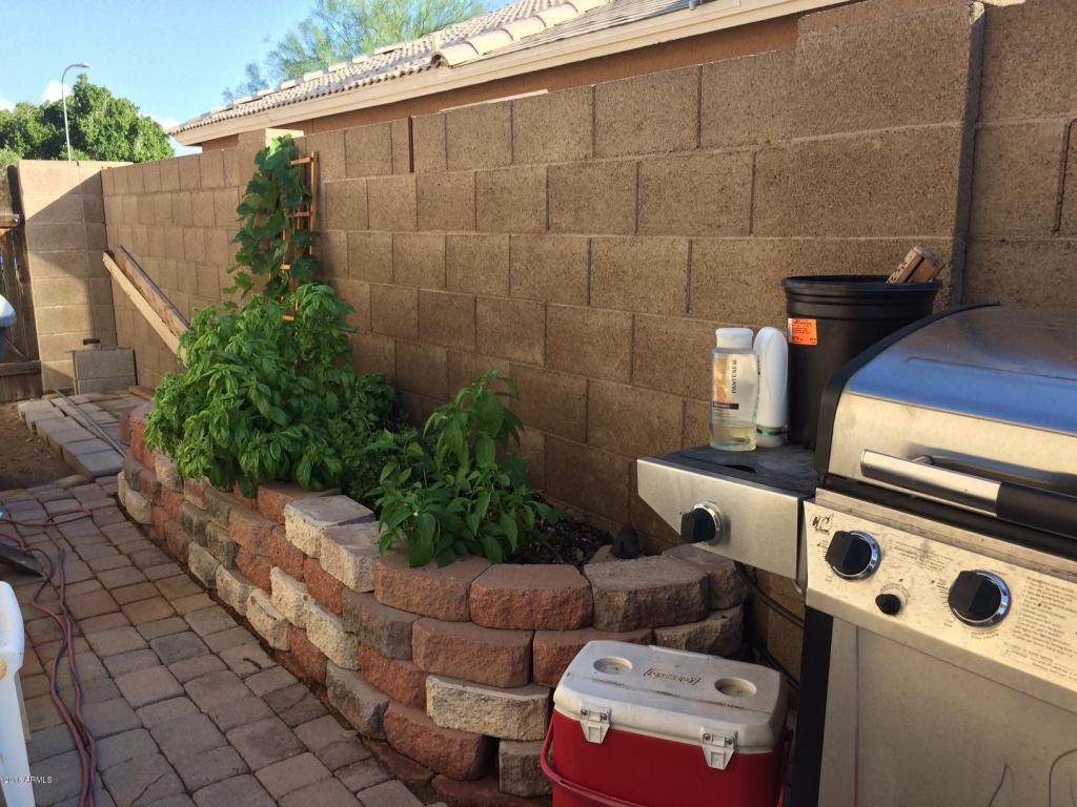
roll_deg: -0.4
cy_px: 404
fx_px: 902
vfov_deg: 48.2
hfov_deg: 61.7
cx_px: 538
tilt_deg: -14.2
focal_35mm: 29
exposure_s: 1/586
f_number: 2.2
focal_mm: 4.15
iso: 32
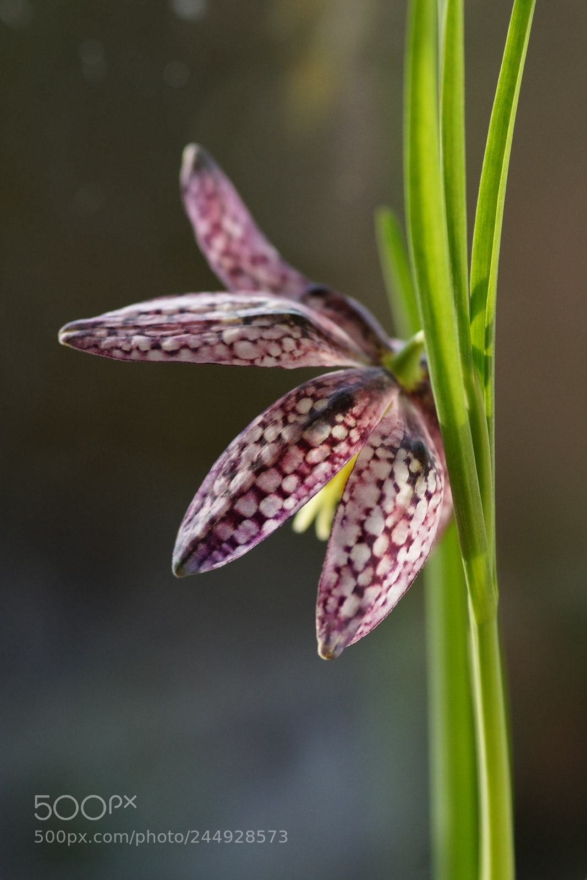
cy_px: 440
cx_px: 294
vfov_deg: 13.0
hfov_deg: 8.7
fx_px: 3851
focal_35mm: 158
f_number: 4
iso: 400
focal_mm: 105
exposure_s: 1/640
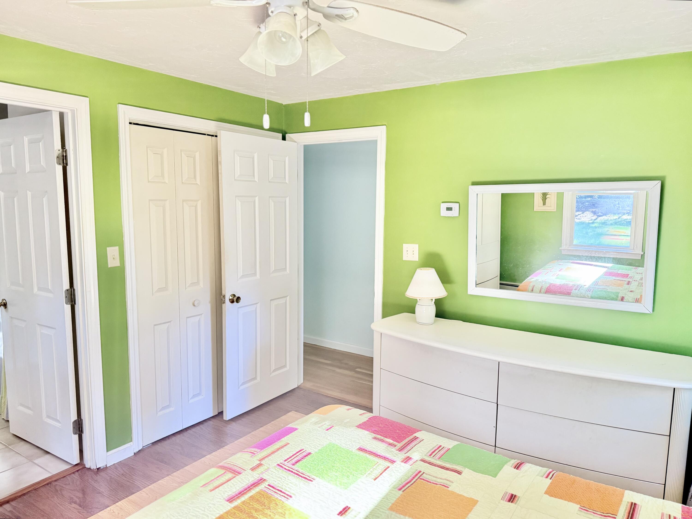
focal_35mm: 24
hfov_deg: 71.6
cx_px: 346
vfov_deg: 56.8
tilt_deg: -6.6
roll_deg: +0.1
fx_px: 480
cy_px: 260
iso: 500
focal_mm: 6.76
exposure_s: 1/60
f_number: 1.78
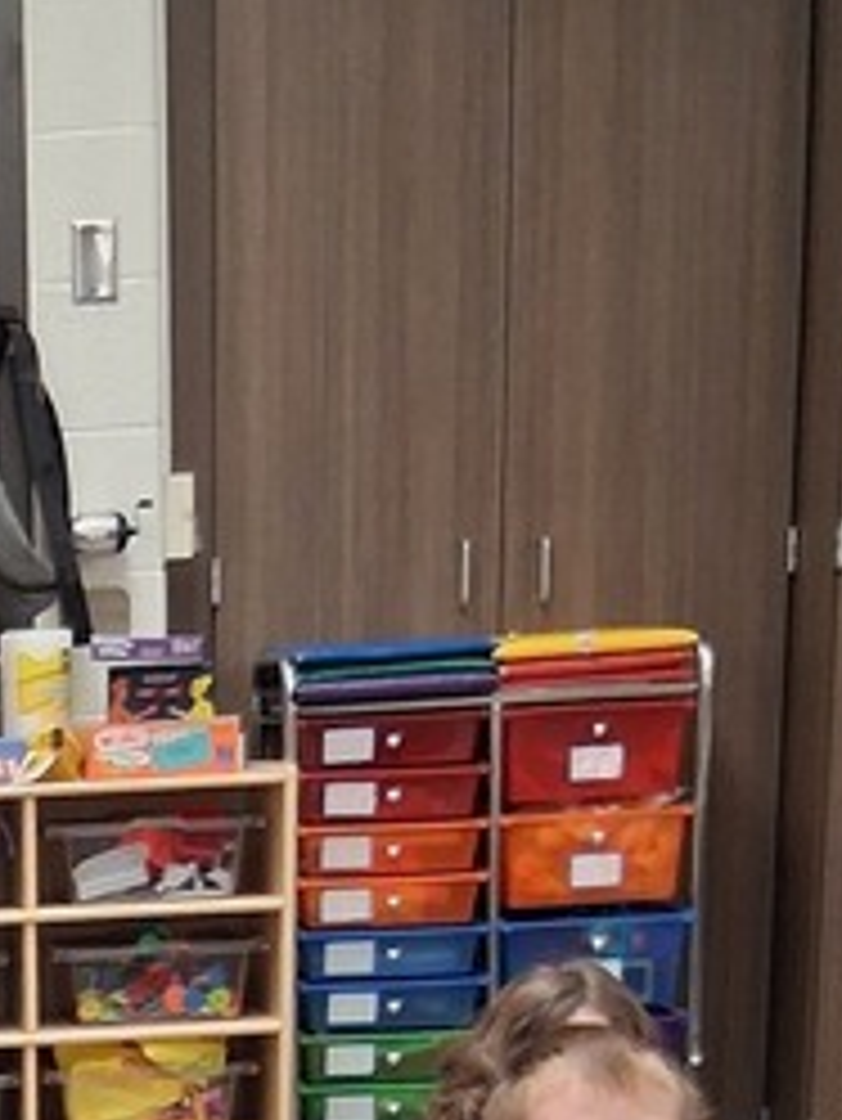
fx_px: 3467
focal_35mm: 107
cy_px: 1741
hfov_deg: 13.3
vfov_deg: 16.5
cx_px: -311
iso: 400
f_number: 1.8
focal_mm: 3.98
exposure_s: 1/60
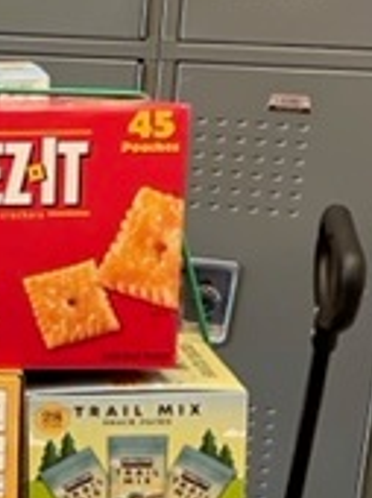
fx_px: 1408
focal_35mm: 98
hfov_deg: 14.1
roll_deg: -0.1
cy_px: 410
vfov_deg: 19.8
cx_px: -187
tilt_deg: -22.4
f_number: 1.6
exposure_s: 1/40
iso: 500
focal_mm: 5.1
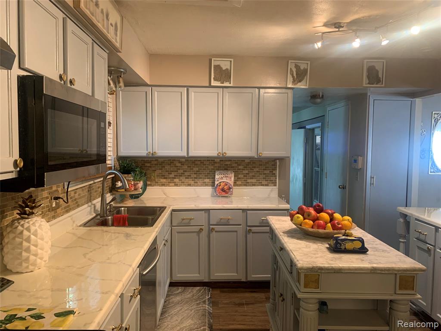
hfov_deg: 67.3
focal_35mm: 26
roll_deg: -1.2
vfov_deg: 53.1
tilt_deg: -3.8
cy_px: 166
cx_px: 220
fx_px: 331
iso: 200
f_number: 1.8
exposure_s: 1/60
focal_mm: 4.25
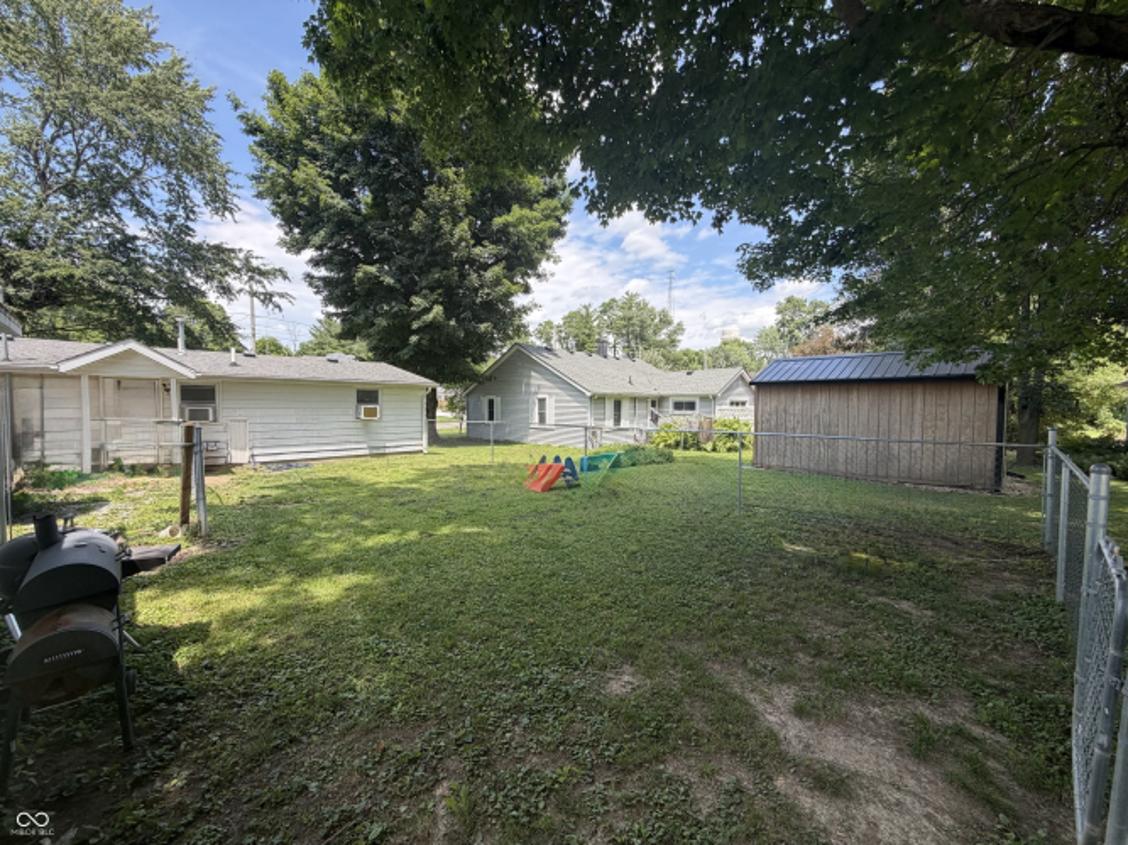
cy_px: 422
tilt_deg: -2.3
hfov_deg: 102.1
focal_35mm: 14
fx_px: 456
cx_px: 564
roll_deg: -0.2
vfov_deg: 85.7
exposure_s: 1/502
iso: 50
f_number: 2.2
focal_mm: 2.22
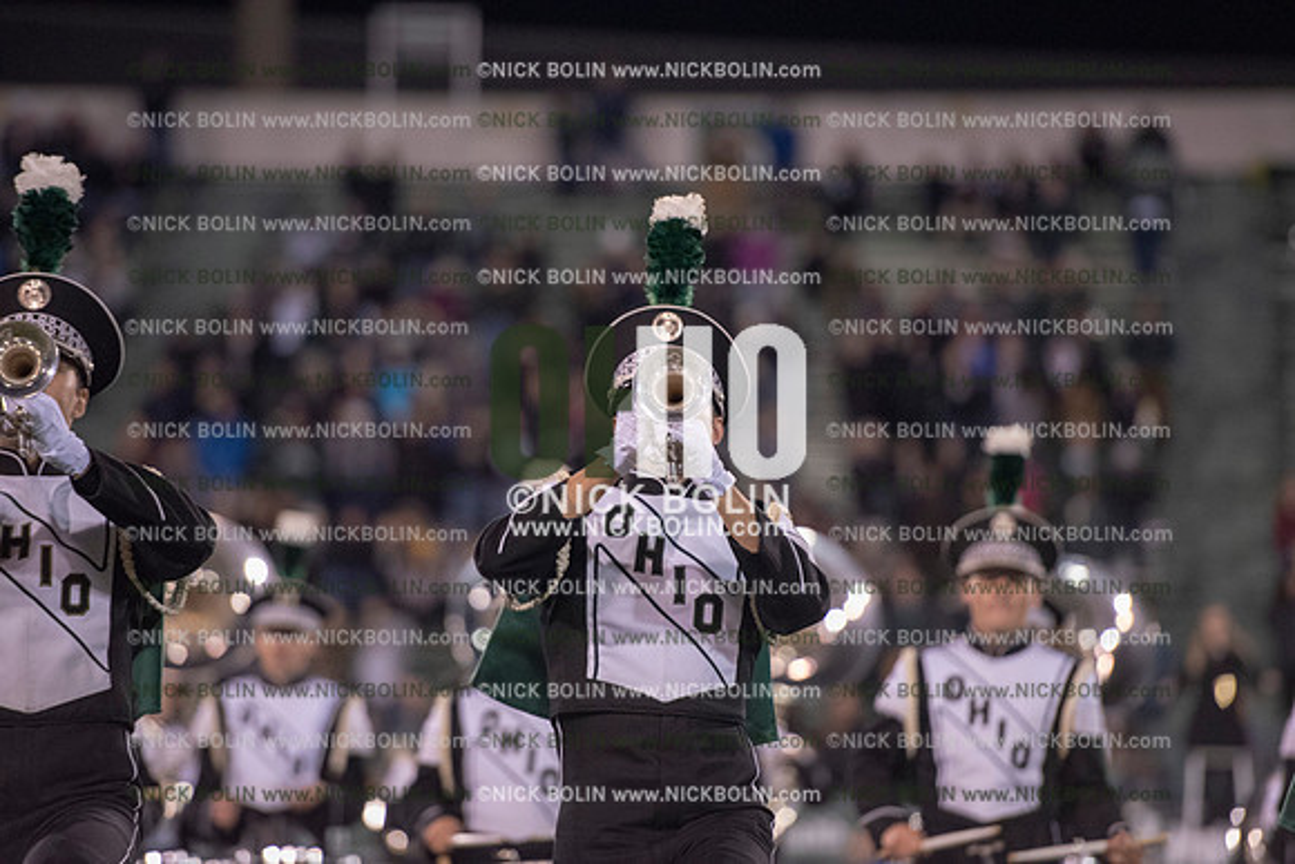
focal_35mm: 200
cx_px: 648
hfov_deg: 10.3
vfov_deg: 6.9
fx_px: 7196
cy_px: 432
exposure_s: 1/1250
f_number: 3.2
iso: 5000
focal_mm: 200
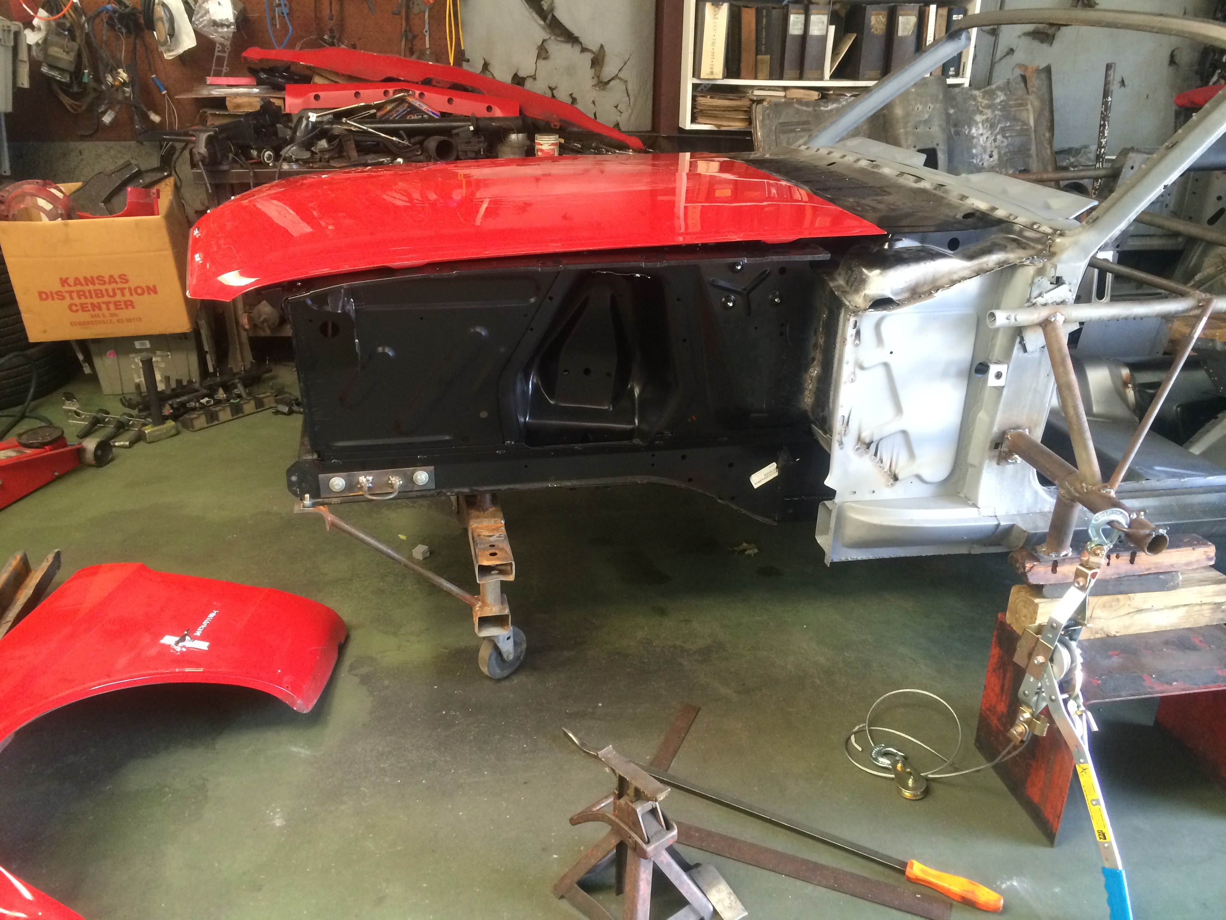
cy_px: 460
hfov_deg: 60.0
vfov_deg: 46.8
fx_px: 1063
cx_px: 613
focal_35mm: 30
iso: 200
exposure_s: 1/30
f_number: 2.2
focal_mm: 4.12
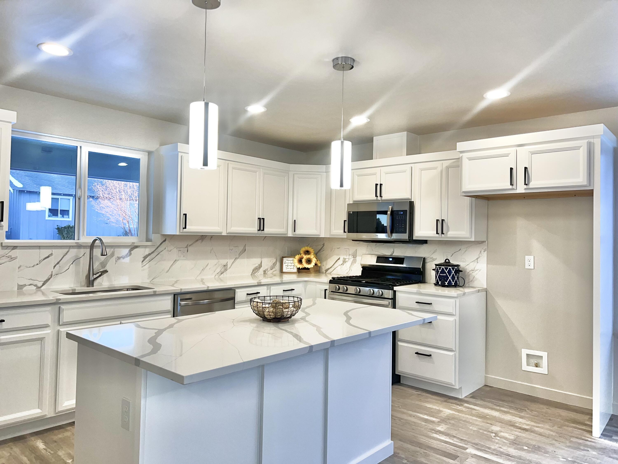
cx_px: 309
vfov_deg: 53.1
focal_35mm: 26
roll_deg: -1.3
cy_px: 232
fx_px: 464
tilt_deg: +0.8
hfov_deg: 67.3
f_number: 1.5
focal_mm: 5.7
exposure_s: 1/120
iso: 50
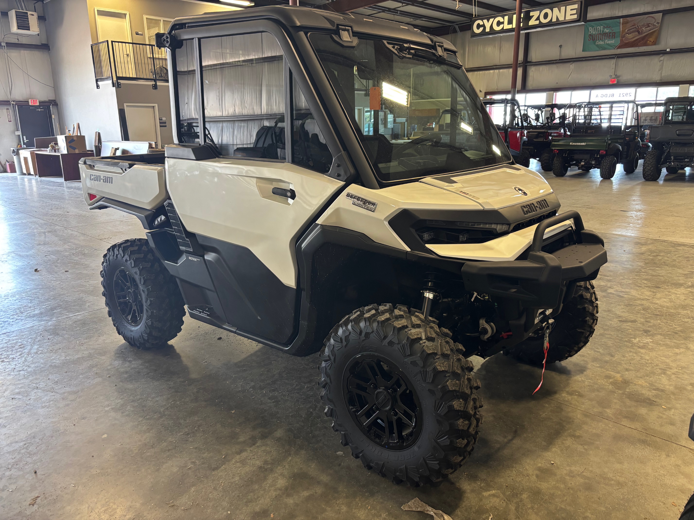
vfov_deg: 53.1
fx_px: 521
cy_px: 260
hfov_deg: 67.3
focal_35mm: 26
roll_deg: +0.7
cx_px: 347
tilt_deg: -14.2
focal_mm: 5.96
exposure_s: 1/60
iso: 200
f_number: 1.6
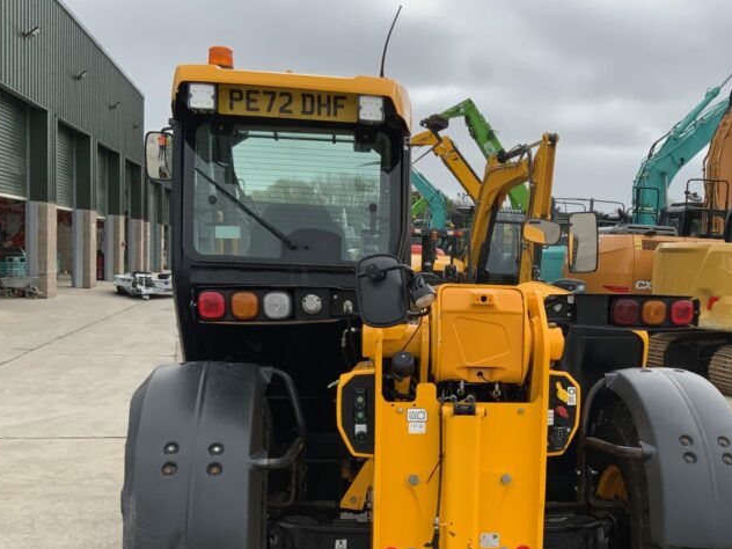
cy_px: 389
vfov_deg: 30.5
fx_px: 994
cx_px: 503
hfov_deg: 39.8
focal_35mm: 47
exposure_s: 1/719
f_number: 1.8
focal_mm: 3
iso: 16
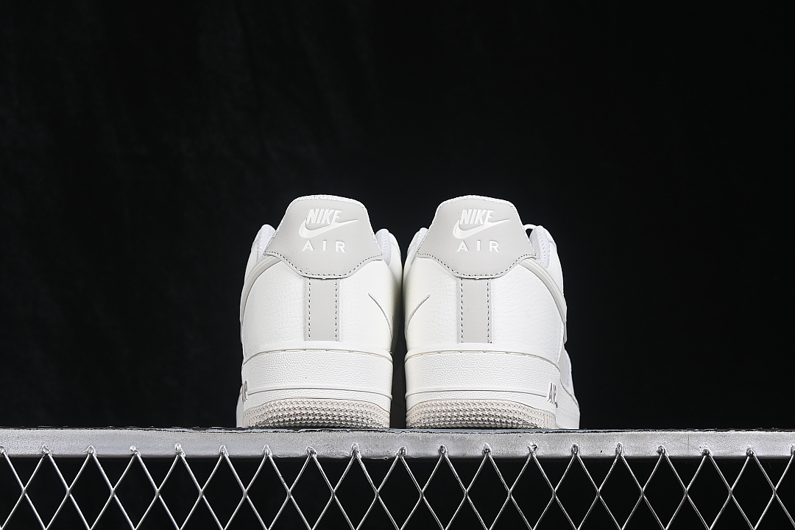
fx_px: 1656
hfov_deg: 27.0
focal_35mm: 75
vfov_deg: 18.2
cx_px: 398
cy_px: 265
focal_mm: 50
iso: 160
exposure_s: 1/80
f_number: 8
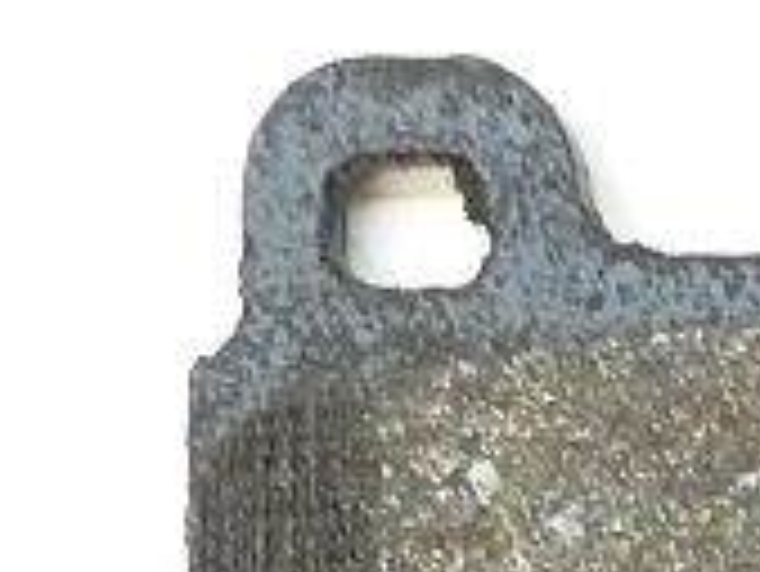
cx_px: 1770
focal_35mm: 347
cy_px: 1554
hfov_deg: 5.5
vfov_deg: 4.2
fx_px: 7624
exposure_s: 1/13
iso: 400
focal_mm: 10.3
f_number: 4
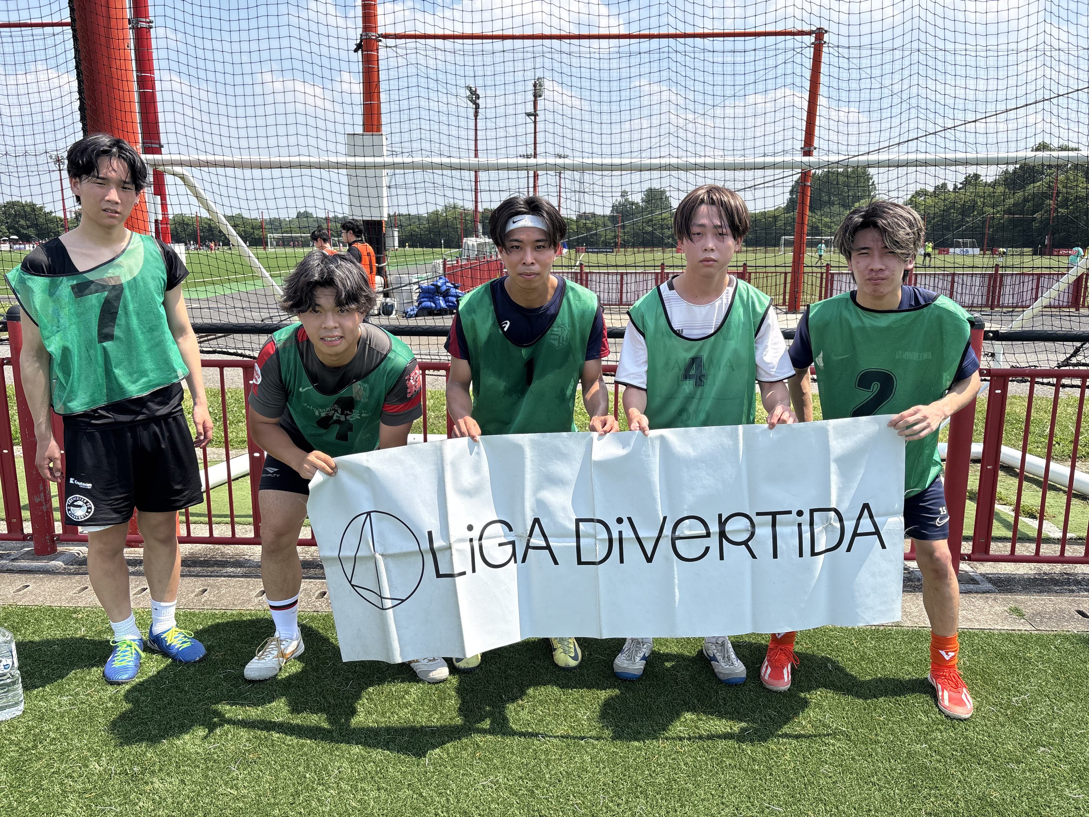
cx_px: 544
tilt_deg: -11.5
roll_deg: +0.0
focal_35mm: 26
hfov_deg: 67.3
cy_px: 408
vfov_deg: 53.1
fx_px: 818
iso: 50
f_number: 1.6
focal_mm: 5.96
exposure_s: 1/2538
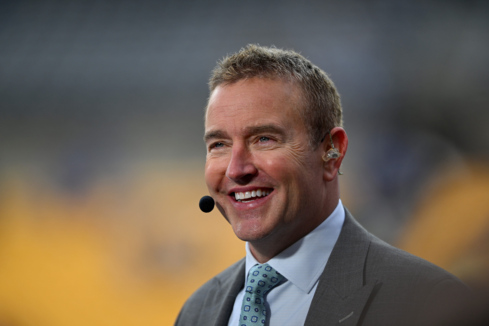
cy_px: 163
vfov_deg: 3.4
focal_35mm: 400
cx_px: 244
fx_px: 5433
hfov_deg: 5.2
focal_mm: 400
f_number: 2.8
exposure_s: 1/2000
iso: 400
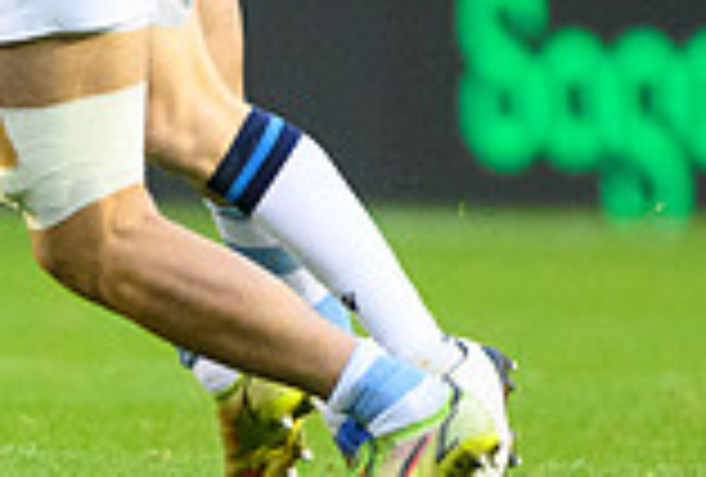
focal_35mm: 2687
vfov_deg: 0.5
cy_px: 130
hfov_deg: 0.8
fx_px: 52898
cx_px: -341
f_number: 3.5
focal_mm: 400
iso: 4000
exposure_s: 1/1000
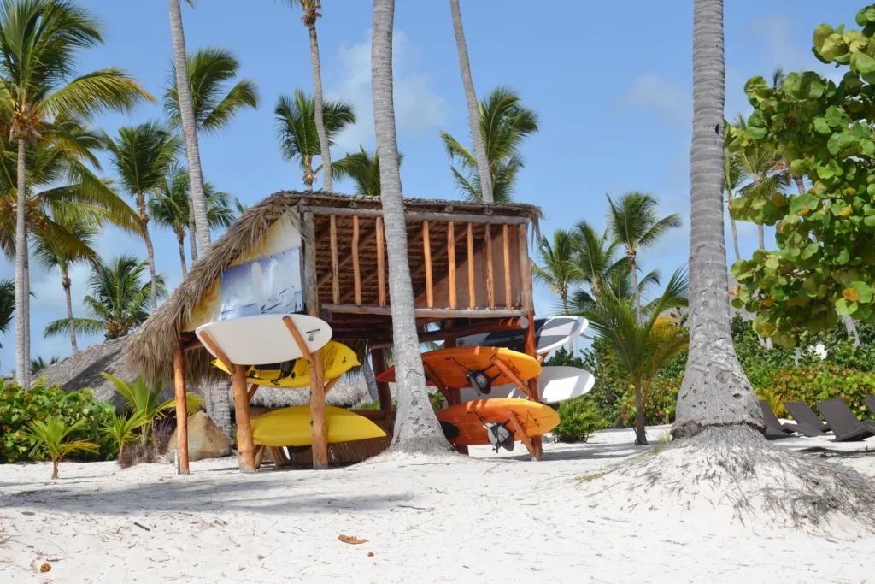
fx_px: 1750
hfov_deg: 28.1
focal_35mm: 72
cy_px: 292
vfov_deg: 18.9
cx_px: 438
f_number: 8
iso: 100
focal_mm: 48
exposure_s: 1/320
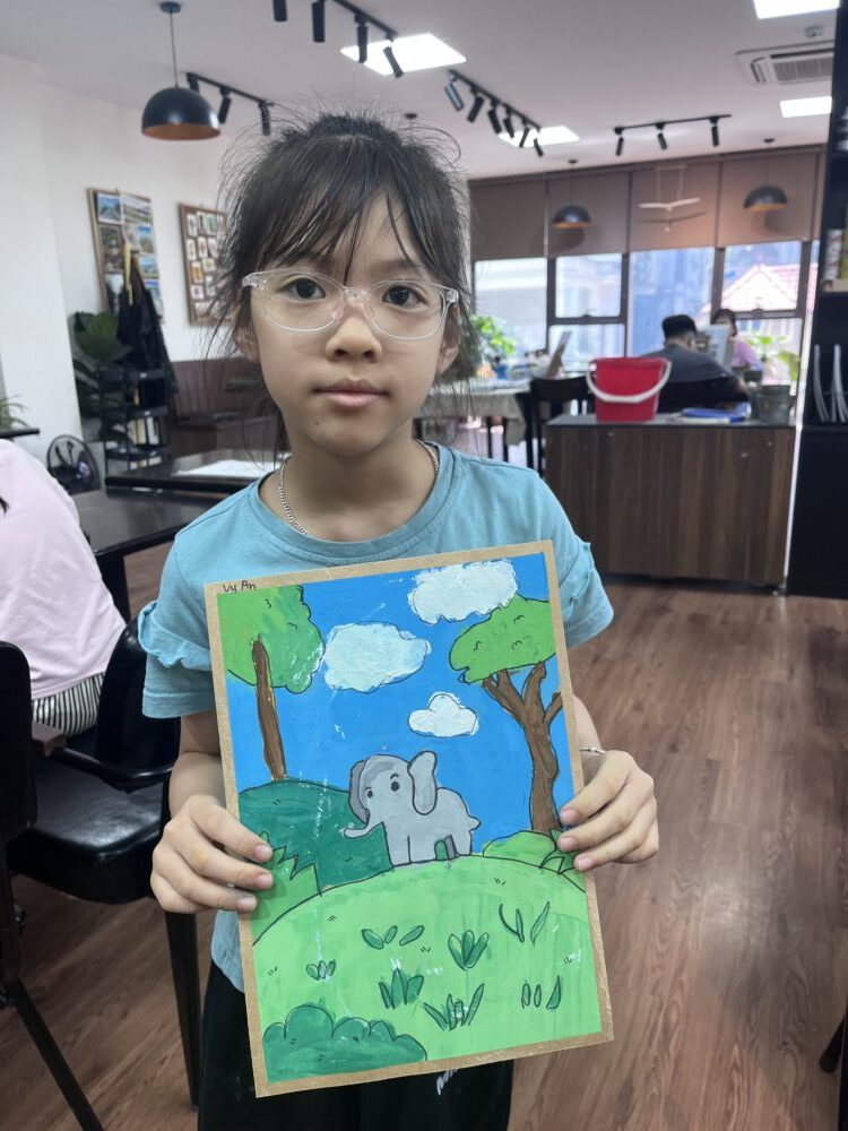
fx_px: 849
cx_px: 424
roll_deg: +2.2
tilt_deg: -15.0
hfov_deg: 53.1
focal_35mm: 26
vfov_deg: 67.3
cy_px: 566
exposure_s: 1/100
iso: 100
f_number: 1.6
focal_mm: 5.1
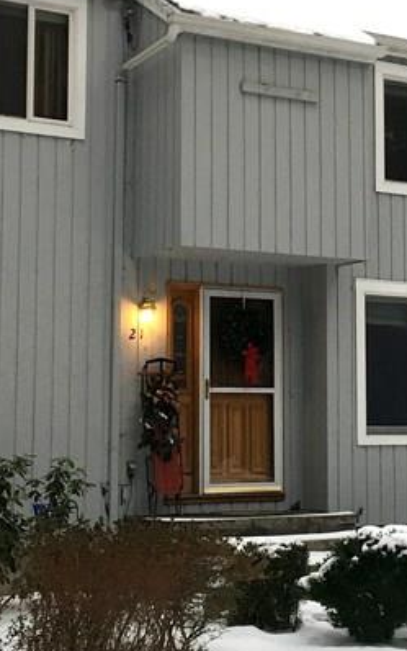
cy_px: 322
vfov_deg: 26.1
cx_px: 327
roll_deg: -0.1
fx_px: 1401
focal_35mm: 79
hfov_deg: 16.4
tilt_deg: +6.8
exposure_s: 1/40
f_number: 2.2
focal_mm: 4.15
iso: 32
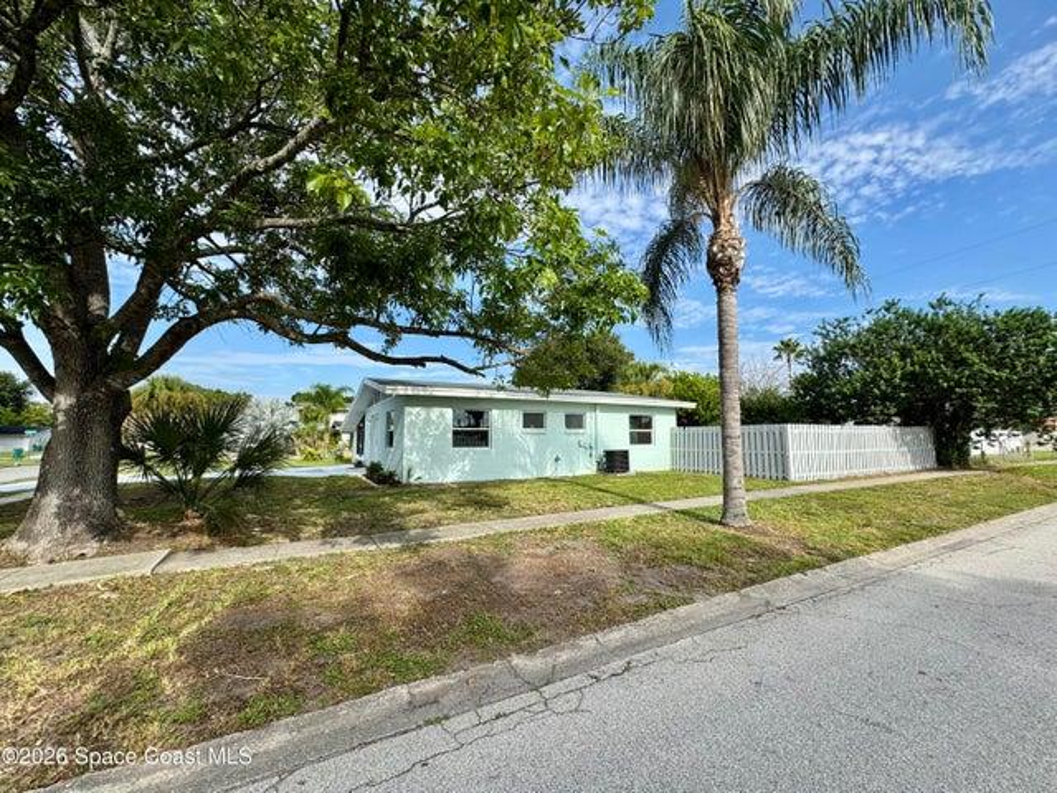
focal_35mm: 14
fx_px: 427
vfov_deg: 85.7
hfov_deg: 102.1
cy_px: 396
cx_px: 528
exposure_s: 1/1420
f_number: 2.2
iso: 50
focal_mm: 2.22
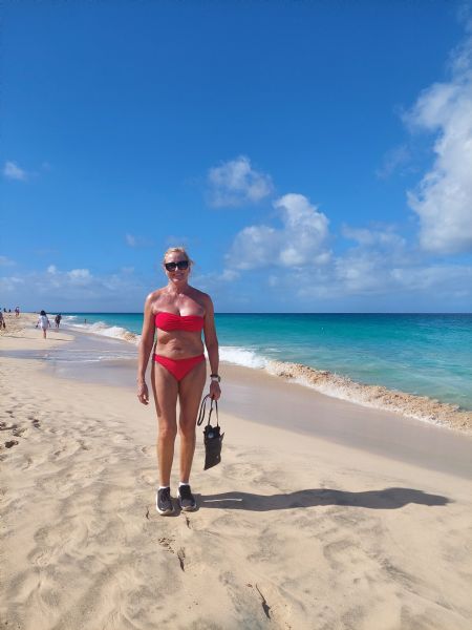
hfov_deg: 54.9
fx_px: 455
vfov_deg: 69.4
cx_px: 236
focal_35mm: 25
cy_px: 315
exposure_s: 1/2683
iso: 40
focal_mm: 5.23
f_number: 1.8
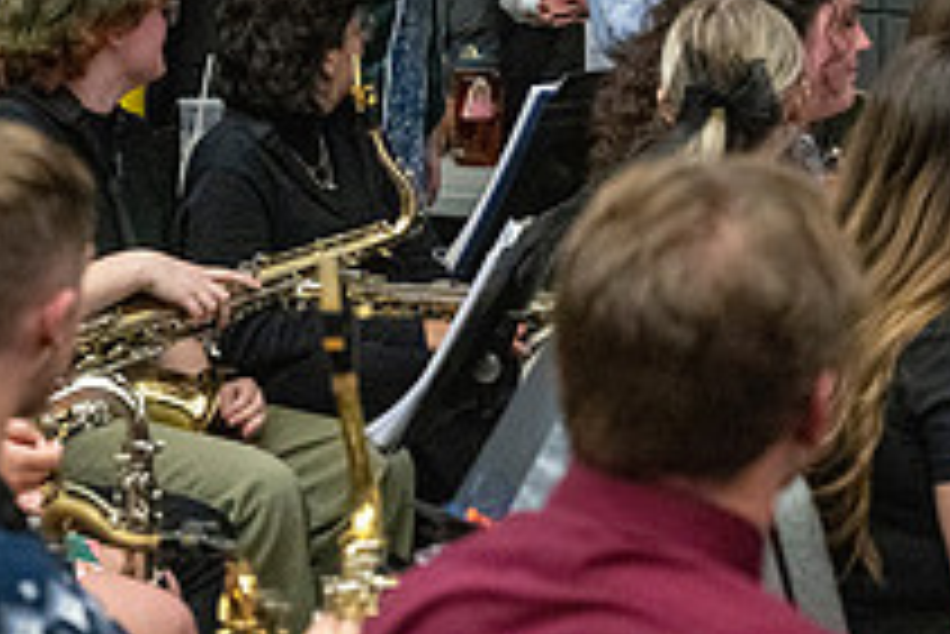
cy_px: -227
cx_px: 522
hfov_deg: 10.7
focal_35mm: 192
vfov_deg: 7.1
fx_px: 5070
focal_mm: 70
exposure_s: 1/500
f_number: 4
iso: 10000
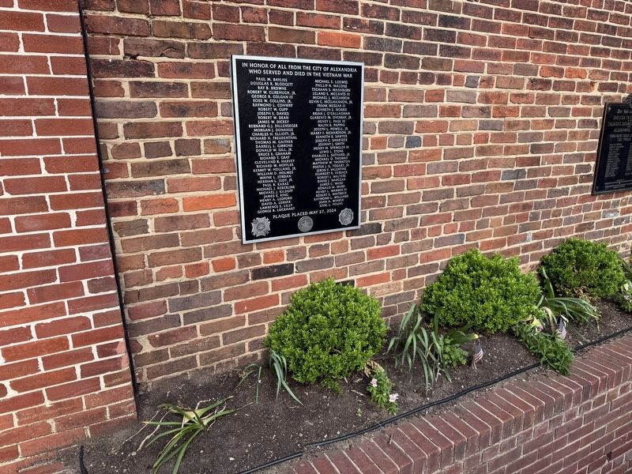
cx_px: 316
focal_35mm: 24
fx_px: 438
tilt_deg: -12.7
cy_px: 237
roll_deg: +1.3
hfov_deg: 71.6
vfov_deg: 56.8
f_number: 1.78
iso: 80
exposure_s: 1/336
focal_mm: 6.76
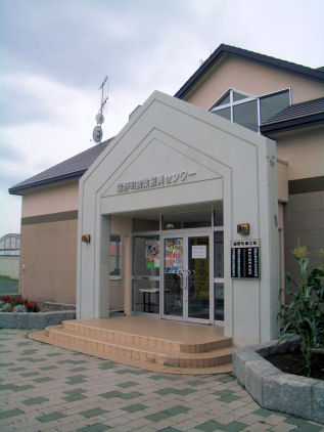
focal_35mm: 35
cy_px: 216
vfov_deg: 52.6
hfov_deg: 40.7
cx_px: 162
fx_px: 436
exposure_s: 1/800
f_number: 4.3
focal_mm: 5.8
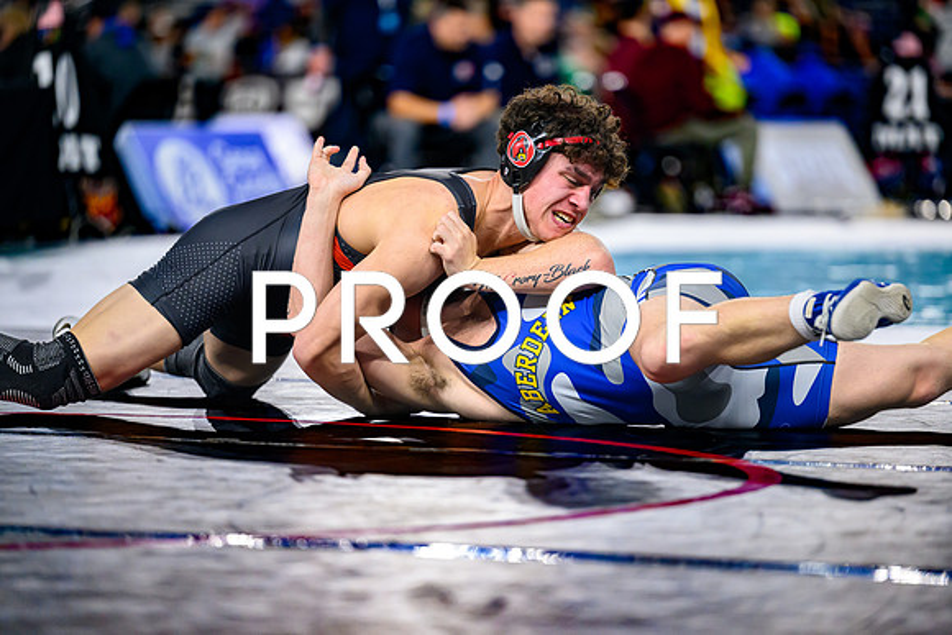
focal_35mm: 187
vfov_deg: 7.3
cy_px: 318
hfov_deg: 11.0
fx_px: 4945
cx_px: 476
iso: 2500
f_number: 2.8
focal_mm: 180
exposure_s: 1/800
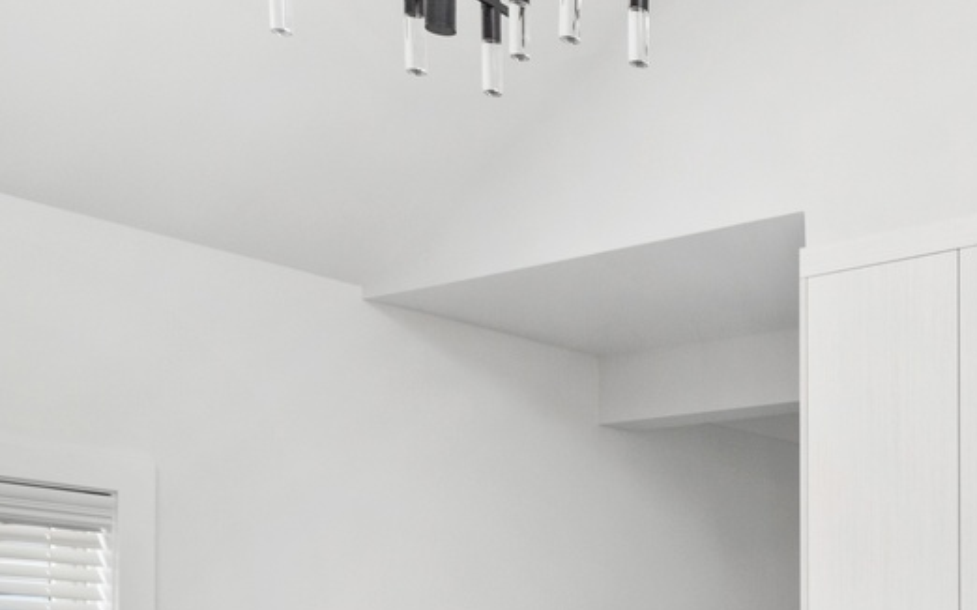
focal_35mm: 57
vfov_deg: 20.7
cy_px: 793
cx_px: 1325
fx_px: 1517
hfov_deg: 28.2
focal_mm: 12
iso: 200
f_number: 8
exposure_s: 1/30
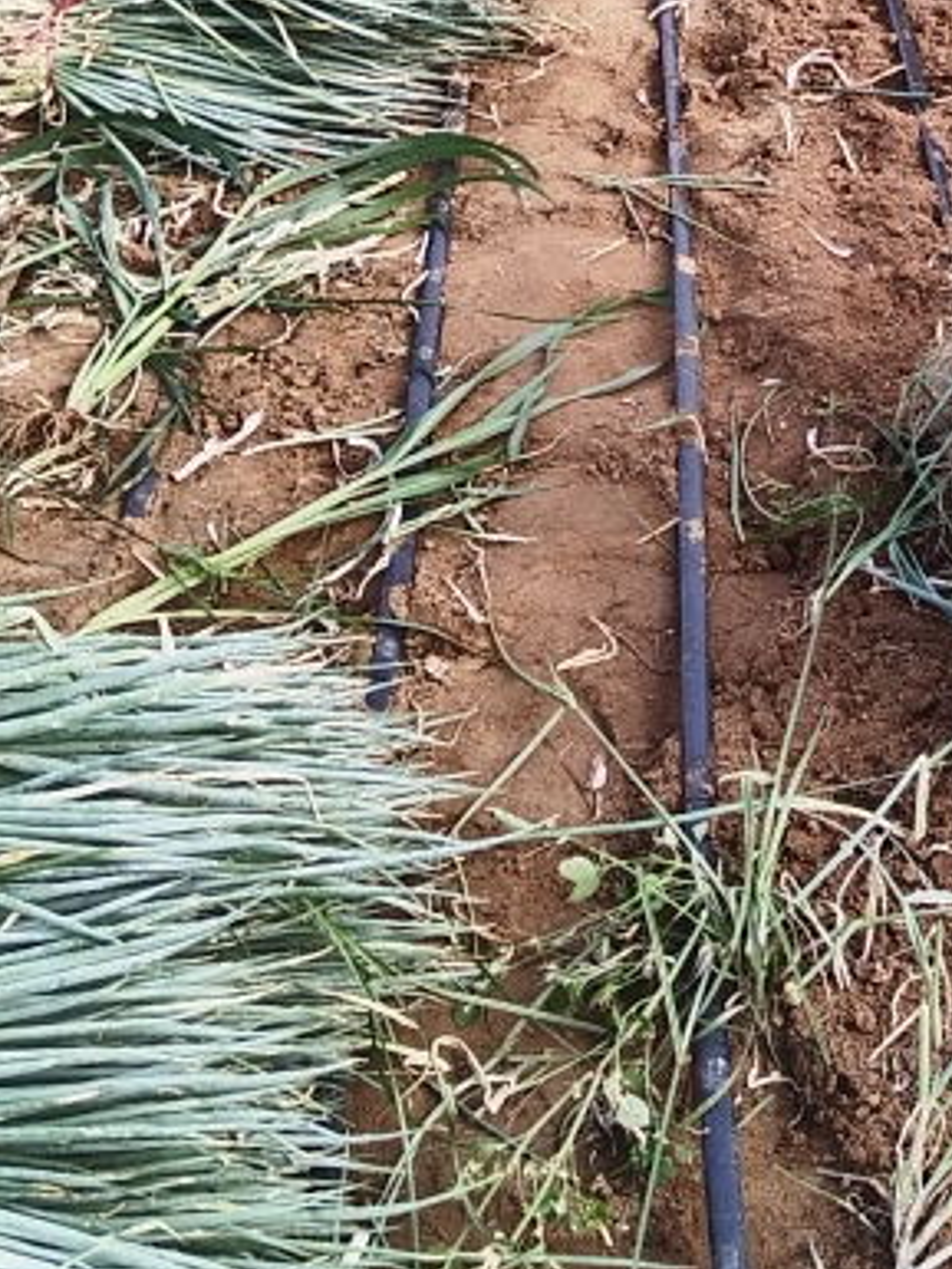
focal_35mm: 72
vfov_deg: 26.7
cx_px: 889
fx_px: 2639
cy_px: 325
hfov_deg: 20.0
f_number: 1.9
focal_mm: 4.95
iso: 100
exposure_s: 1/125
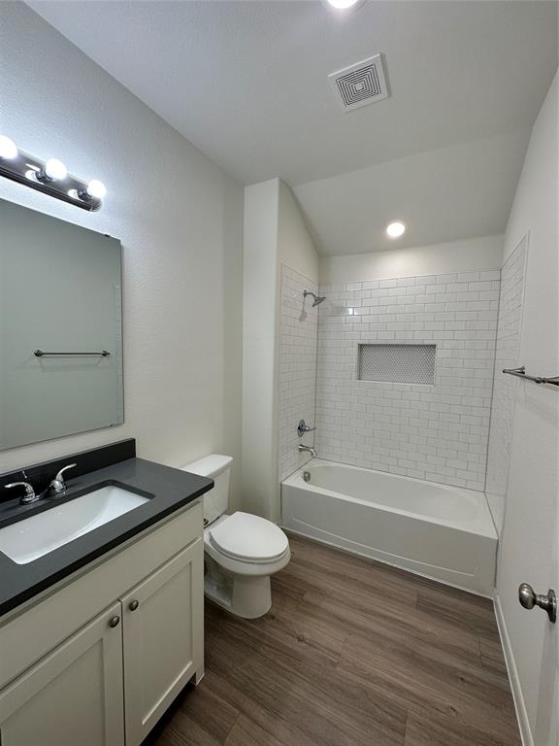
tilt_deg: -4.6
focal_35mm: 14
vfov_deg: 102.1
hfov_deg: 85.7
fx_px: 301
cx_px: 280
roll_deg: -0.8
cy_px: 373
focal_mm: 2.22
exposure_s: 1/120
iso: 50
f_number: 2.2
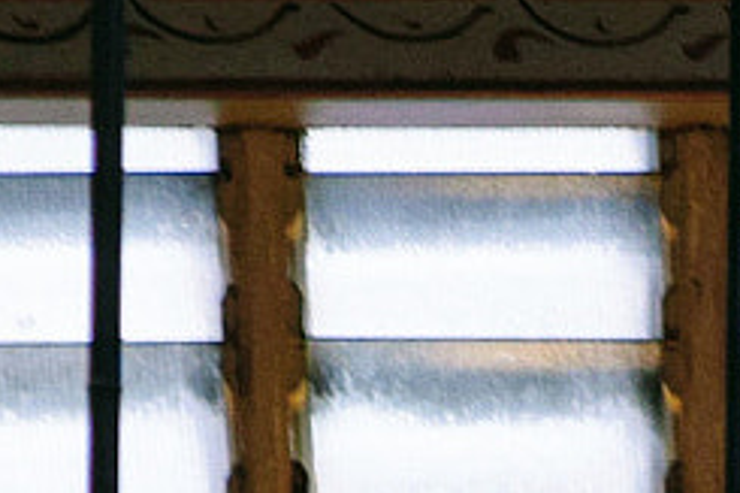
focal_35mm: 1958
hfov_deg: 1.1
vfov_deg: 0.7
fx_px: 40219
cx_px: 568
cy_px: 1242
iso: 1100
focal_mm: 200
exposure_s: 1/125
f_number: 5.6
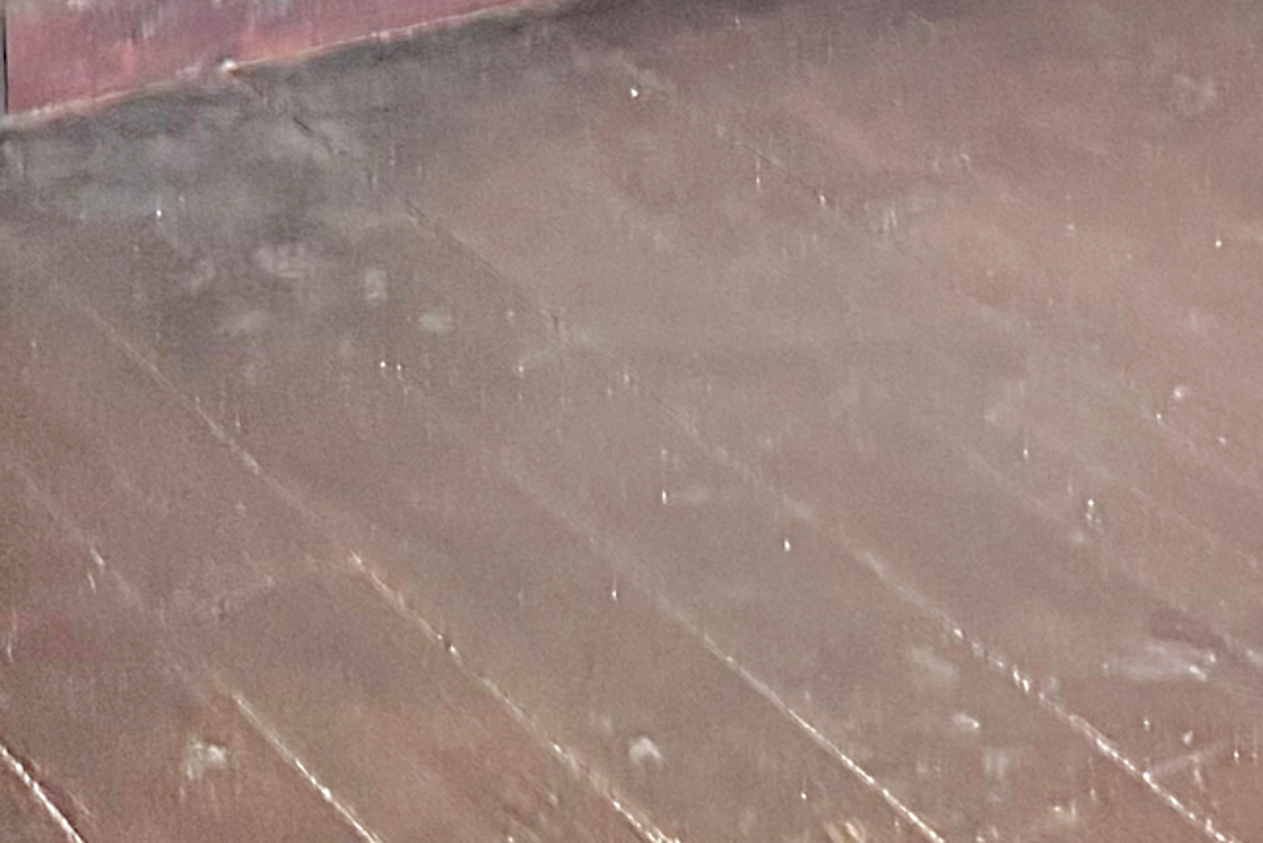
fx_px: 4177
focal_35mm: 119
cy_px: -910
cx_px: 786
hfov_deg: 17.2
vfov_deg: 10.5
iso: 800
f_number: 1.78
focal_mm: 6.76
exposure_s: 1/49
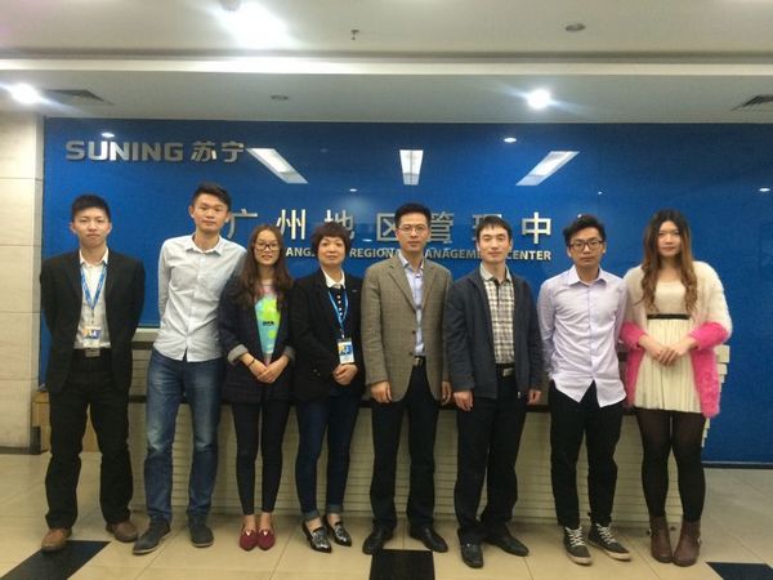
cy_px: 290
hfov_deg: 61.7
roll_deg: -0.6
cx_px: 386
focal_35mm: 29
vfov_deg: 48.2
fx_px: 648
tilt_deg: -1.5
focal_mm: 4.15
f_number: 2.2
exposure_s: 1/24
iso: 320
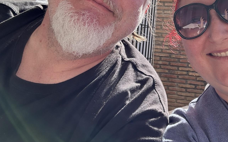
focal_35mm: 39
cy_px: 24
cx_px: 170
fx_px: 242
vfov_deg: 31.7
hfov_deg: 48.5
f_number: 1.9
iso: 25
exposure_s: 1/351
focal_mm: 2.69
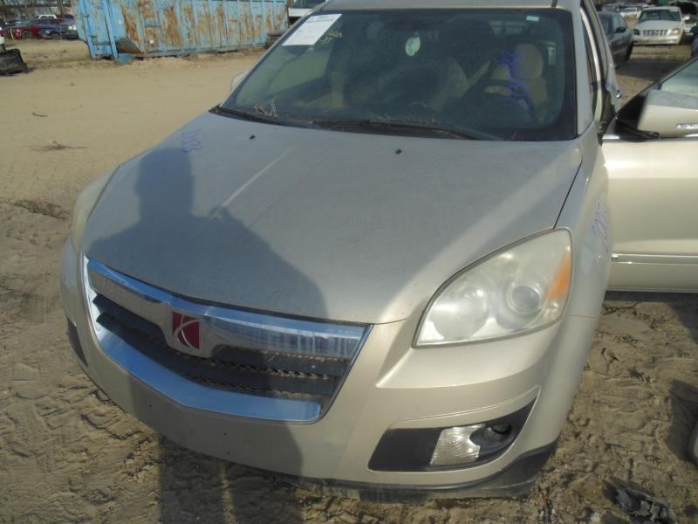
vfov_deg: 54.9
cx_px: 349
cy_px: 262
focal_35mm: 25
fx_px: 504
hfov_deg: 69.4
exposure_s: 1/500
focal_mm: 4.5
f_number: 6.4
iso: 125
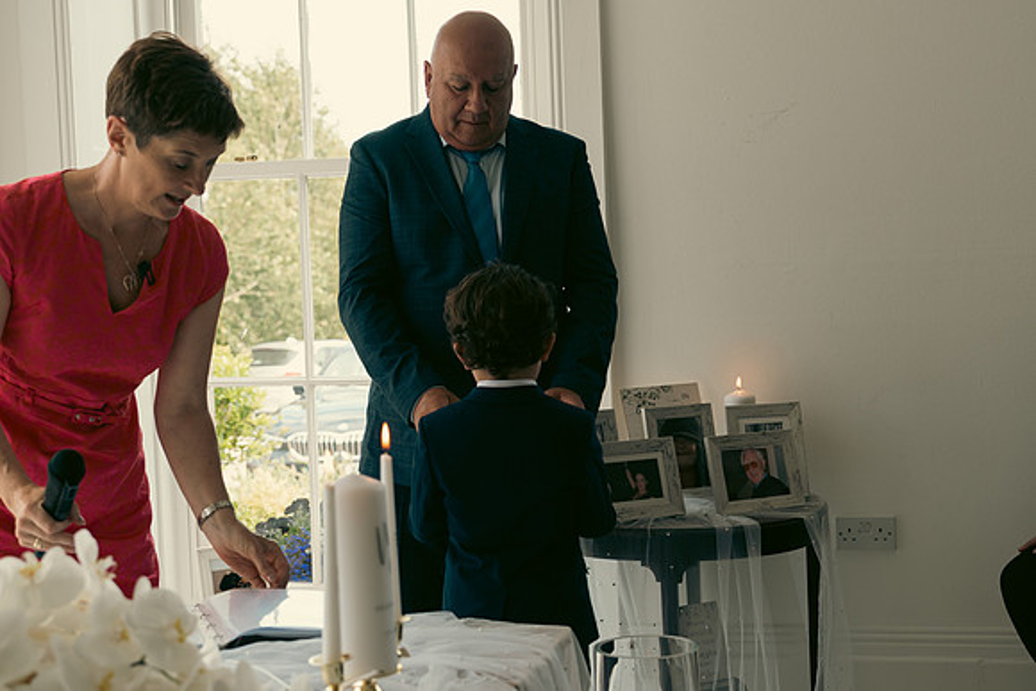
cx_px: 518
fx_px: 1813
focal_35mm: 63
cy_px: 346
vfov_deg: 21.6
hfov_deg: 31.9
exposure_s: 1/160
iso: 125
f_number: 3.5
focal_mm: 42
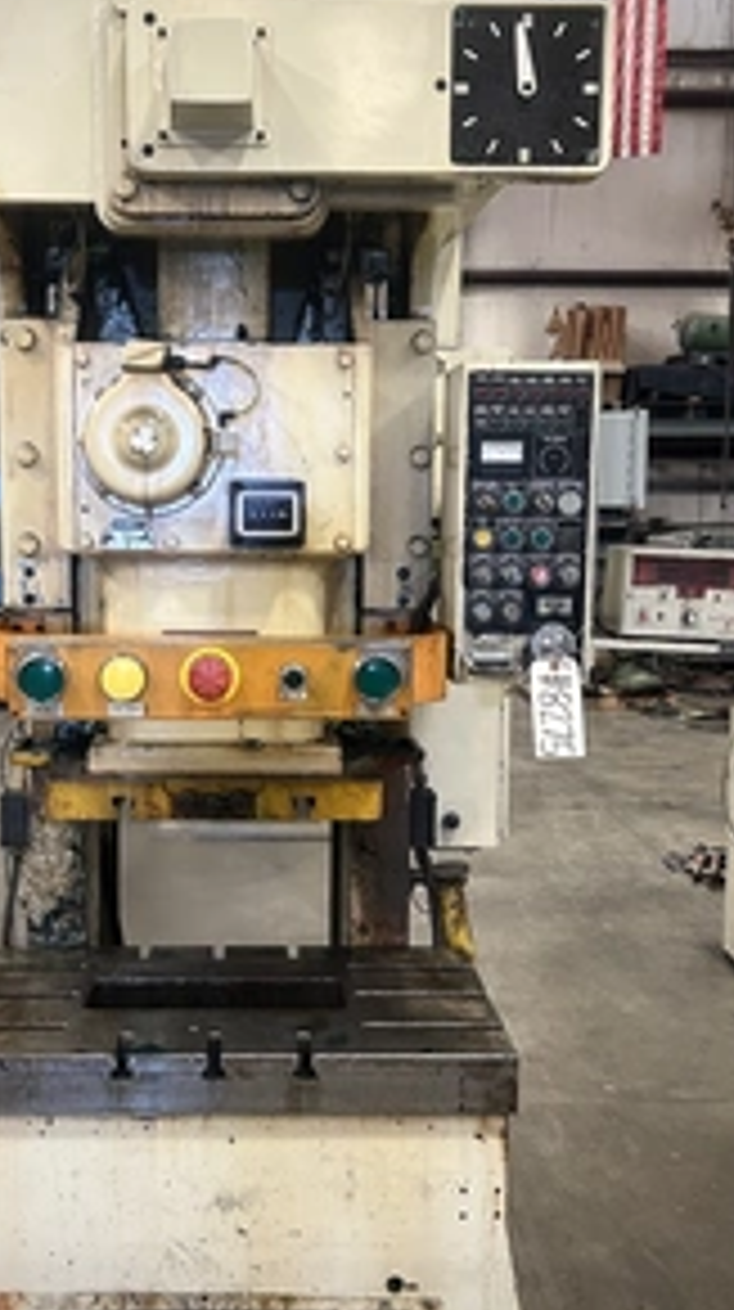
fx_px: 1354
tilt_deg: -6.6
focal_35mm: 39
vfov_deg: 51.7
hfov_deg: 30.1
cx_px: 252
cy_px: 648
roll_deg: +1.2
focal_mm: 5.7
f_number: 1.5
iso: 250
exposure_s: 1/60
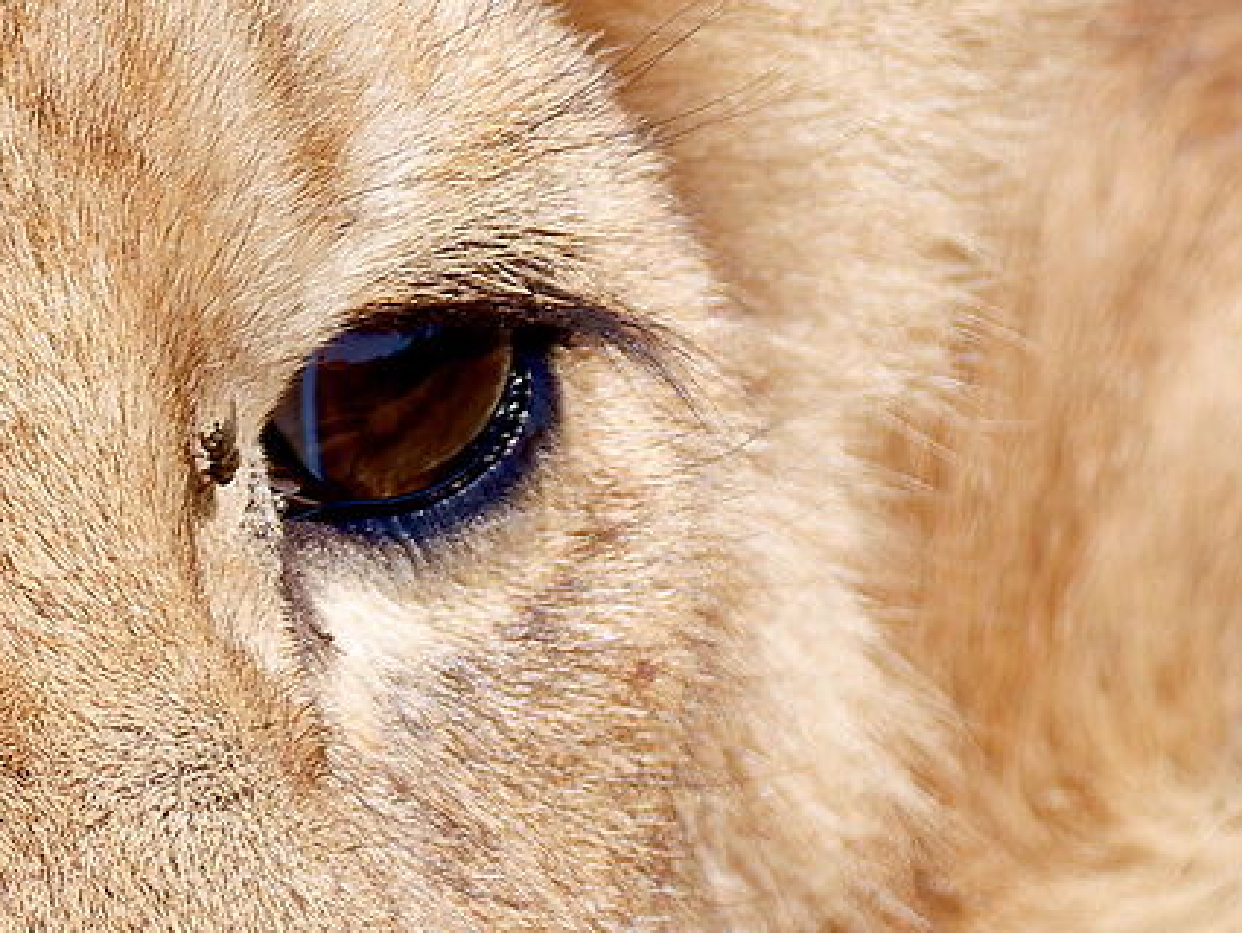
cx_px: -163
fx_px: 80846
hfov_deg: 0.9
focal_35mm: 2252
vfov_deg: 0.7
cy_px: 994
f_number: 6.3
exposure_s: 1/800
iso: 200
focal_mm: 200
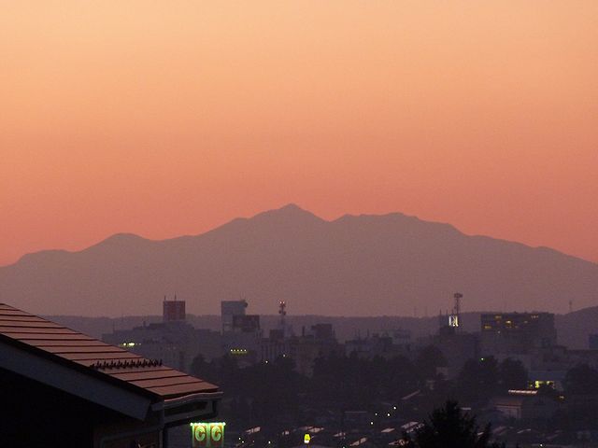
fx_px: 6340
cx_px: 299
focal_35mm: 367
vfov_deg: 4.1
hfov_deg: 5.4
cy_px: 224
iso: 400
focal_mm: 49.2
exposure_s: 1/8
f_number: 4.9
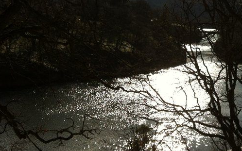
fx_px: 442
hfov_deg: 30.2
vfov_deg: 19.2
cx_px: 177
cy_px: 30
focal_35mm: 67
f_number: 2.8
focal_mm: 3.85
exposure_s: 1/2320
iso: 80
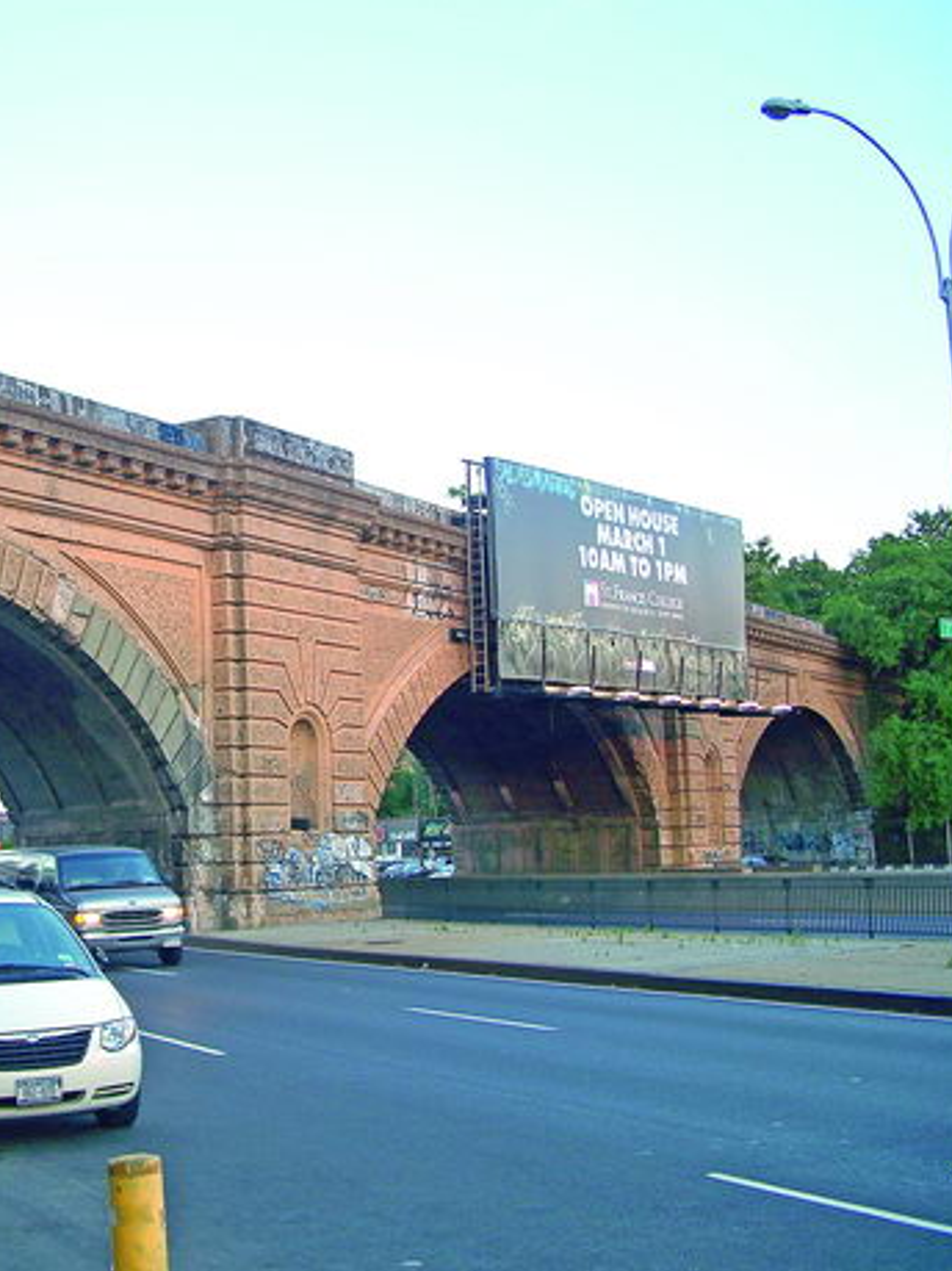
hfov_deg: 28.4
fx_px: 1834
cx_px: 163
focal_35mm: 50
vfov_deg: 38.2
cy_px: 630
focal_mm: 7.8
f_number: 2.8
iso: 64
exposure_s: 1/60
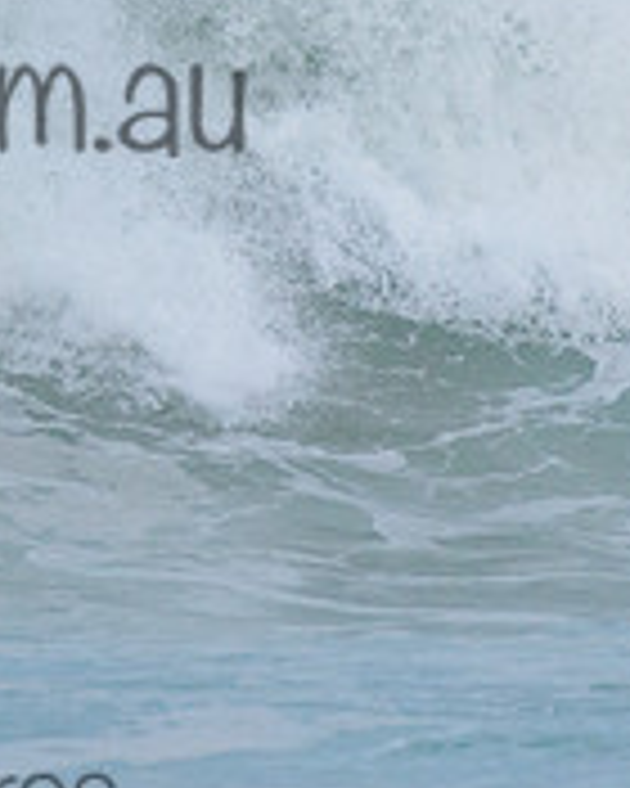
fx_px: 44330
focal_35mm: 1902
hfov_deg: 0.8
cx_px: -517
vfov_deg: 1.0
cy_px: -143
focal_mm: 500
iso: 1000
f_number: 5.6
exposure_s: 1/2000
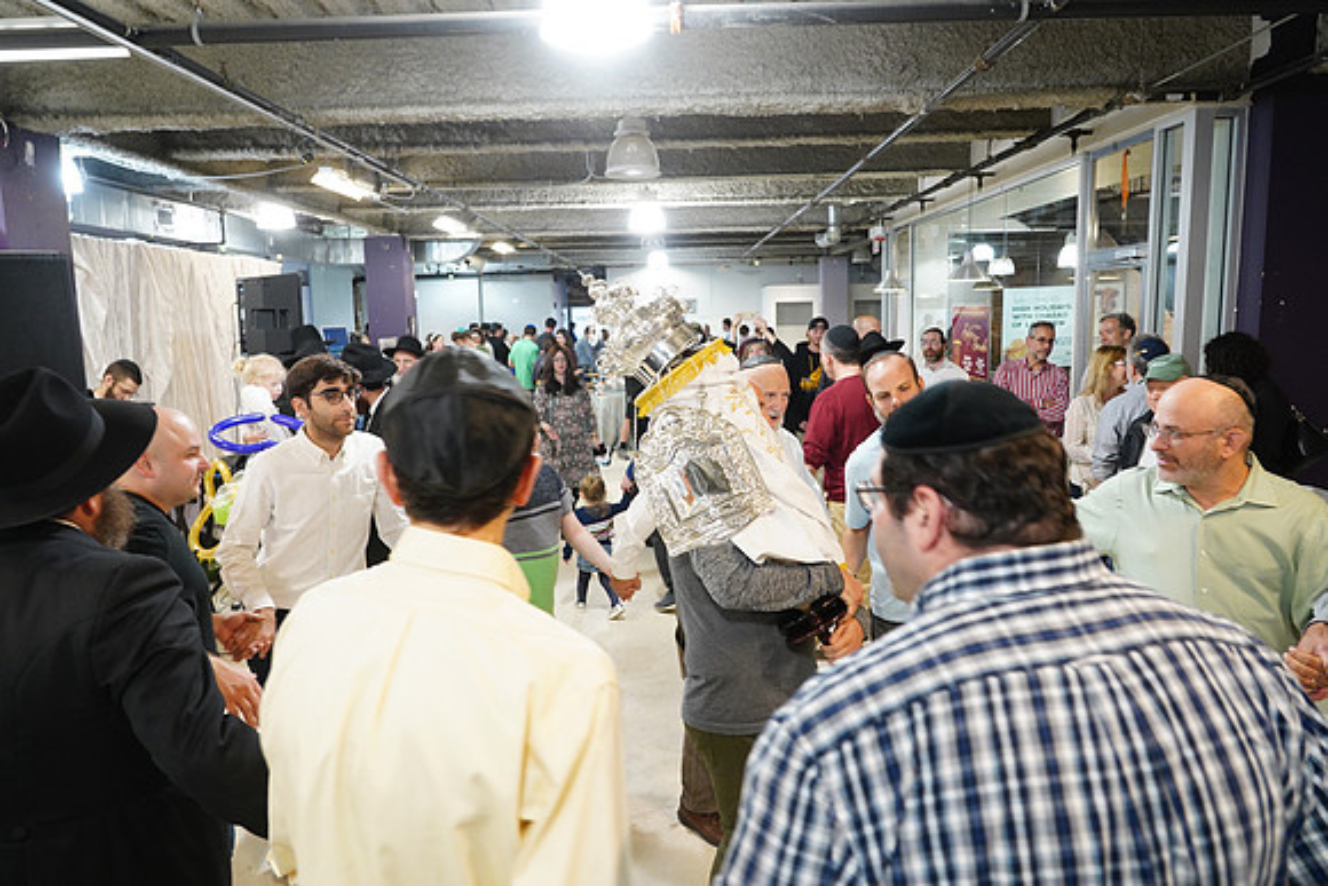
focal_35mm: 24
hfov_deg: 73.7
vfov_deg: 53.2
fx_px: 885
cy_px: 443
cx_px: 664
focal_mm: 24
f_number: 4.5
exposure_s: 1/100
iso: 3200
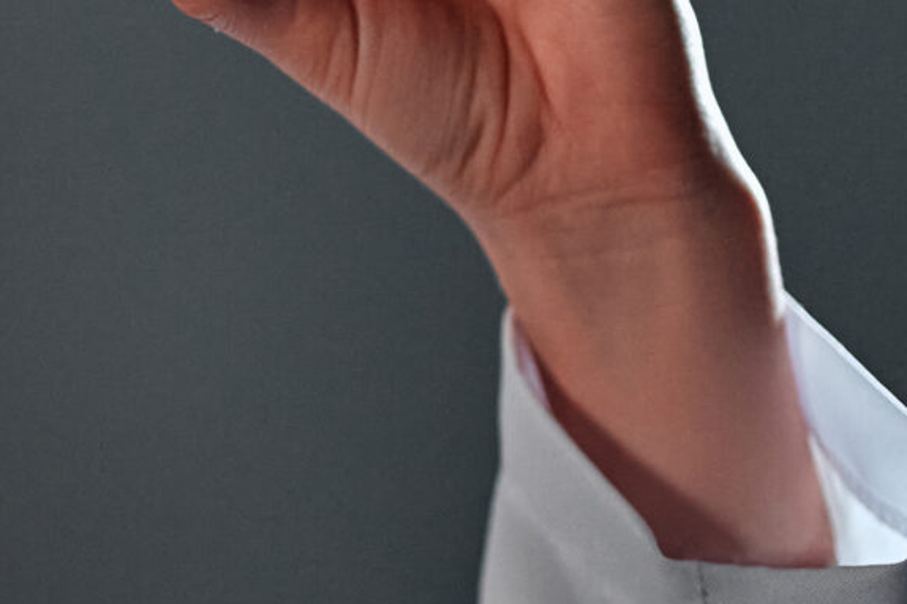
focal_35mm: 340
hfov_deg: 6.0
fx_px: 8561
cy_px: 215
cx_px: -167
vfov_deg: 4.0
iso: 500
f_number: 1.8
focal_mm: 85
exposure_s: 1/80
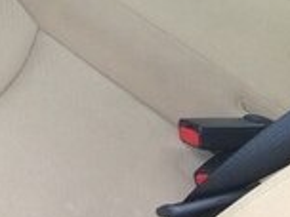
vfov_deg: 11.6
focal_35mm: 126
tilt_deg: -31.0
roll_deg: -1.2
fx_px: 1056
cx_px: -322
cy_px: -16
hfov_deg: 13.1
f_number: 2.2
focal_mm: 4.15
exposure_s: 1/100
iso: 50
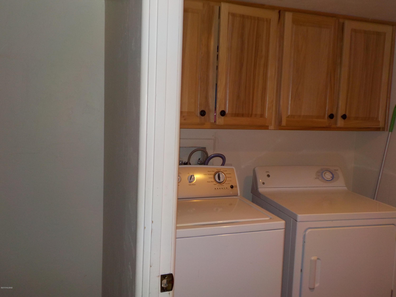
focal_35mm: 30
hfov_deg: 60.0
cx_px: 198
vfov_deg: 46.8
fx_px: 343
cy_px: 148
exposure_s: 1/30
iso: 200
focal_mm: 4.1
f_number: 3.3
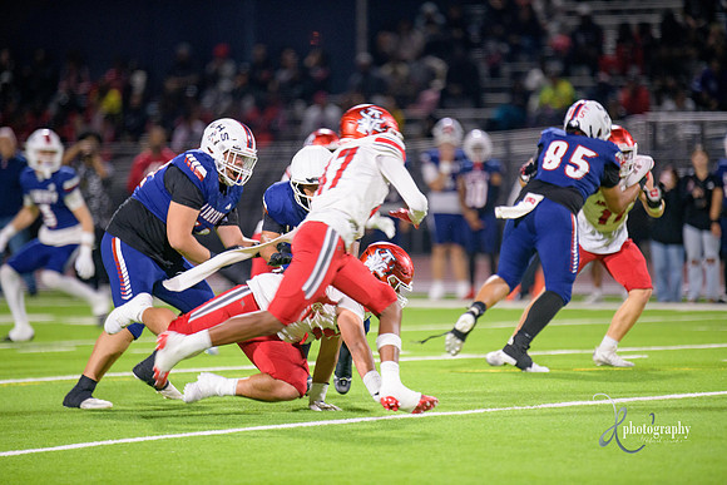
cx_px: 364
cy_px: 242
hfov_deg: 6.9
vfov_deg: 4.6
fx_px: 6059
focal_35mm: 300
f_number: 2.8
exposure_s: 1/250
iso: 2000
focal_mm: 300
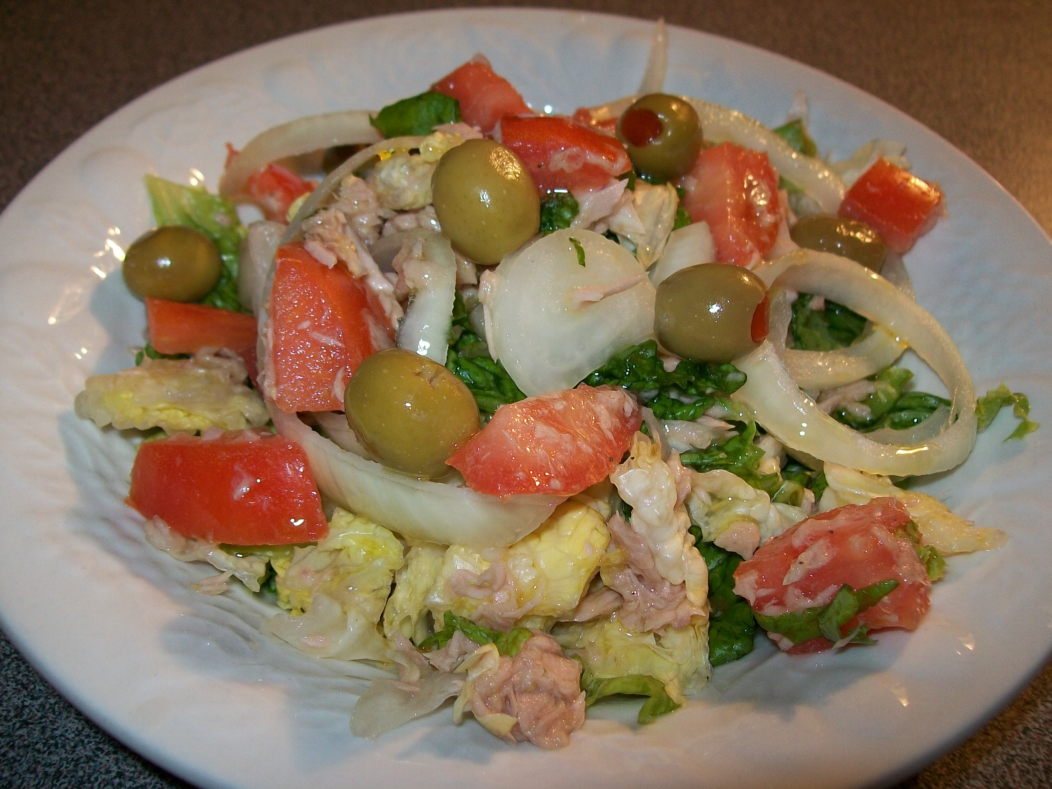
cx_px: 526
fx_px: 1094
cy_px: 394
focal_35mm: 36
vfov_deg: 39.7
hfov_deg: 51.4
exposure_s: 1/30
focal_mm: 6
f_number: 2.7
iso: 80
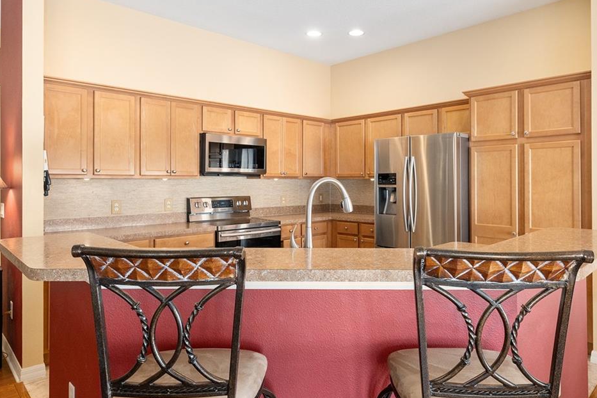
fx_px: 398
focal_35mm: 24
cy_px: 182
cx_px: 319
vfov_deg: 53.1
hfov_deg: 73.6
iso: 500
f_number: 8
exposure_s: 1/20
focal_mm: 14
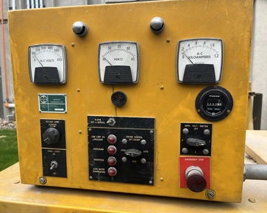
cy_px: 108
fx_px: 221
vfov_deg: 51.5
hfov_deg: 62.2
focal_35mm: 28
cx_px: 130
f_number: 1.6
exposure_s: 1/341
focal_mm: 5.1
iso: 50
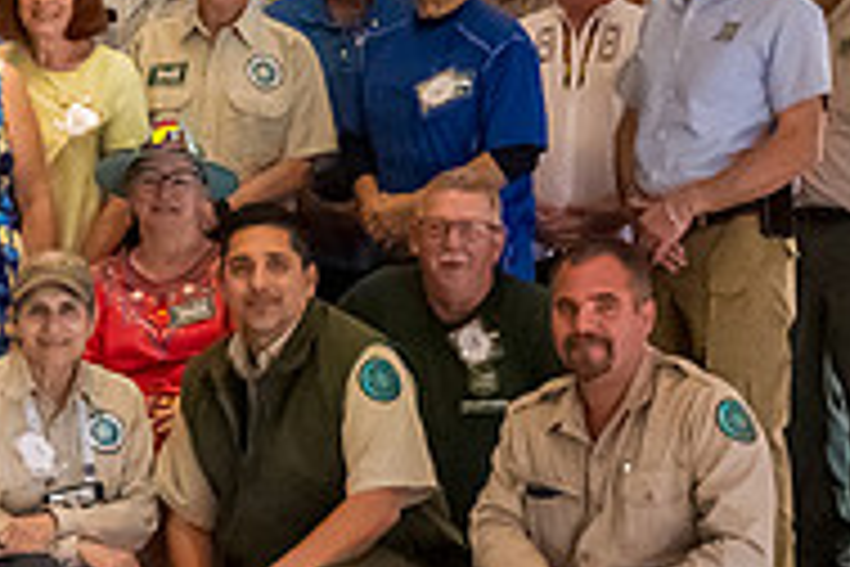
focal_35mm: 140
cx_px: 121
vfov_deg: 9.8
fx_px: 3305
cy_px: 89
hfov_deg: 14.5
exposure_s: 1/200
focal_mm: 32
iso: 16000
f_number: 9
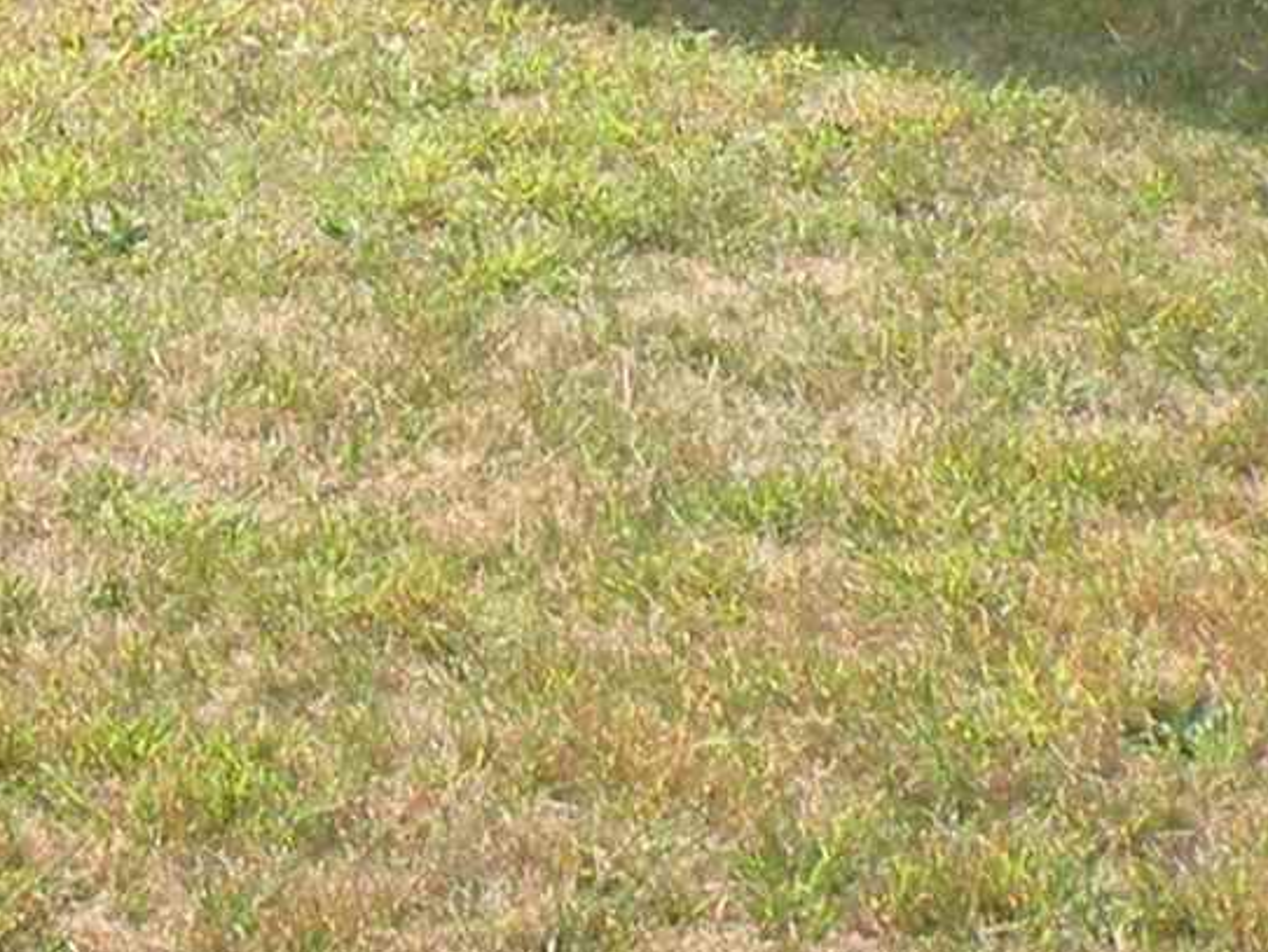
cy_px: -1651
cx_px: 147
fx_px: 5607
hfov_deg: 12.8
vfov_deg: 8.5
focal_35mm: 153
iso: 64
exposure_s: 1/212
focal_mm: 4.7
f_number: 5
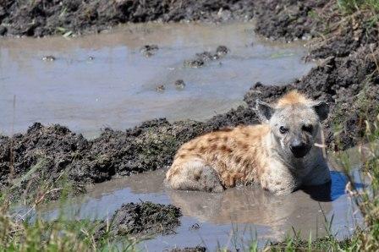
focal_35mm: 292
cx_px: 190
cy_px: 126
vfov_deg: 4.7
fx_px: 3077
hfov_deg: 7.0
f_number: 5.3
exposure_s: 1/1600
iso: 400
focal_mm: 195
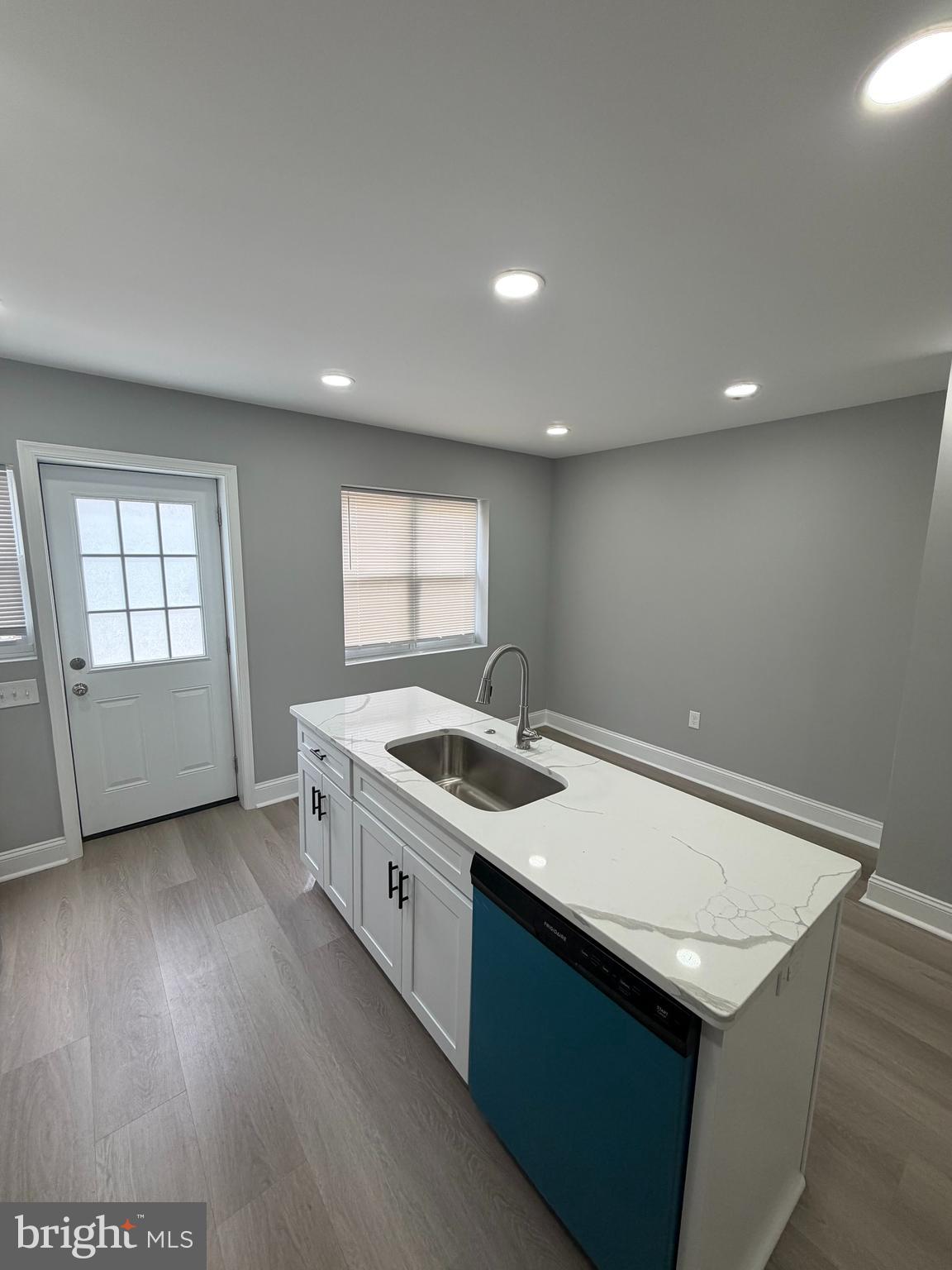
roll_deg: -0.8
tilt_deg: -8.5
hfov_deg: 85.7
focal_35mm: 14
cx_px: 476
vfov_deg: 102.1
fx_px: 513
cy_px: 635
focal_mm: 2.22
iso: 100
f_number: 2.2
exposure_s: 1/121
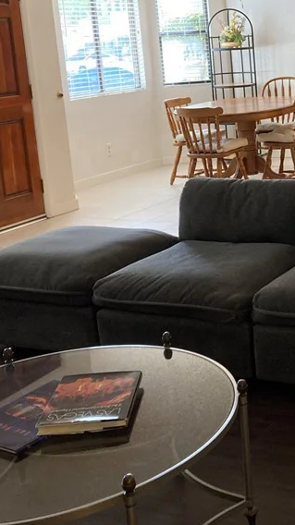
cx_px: 356
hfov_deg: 20.4
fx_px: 766
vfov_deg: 37.4
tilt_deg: -9.7
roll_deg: +3.0
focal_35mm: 55
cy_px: 172
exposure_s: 1/60
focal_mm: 3.99
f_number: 1.8
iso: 50
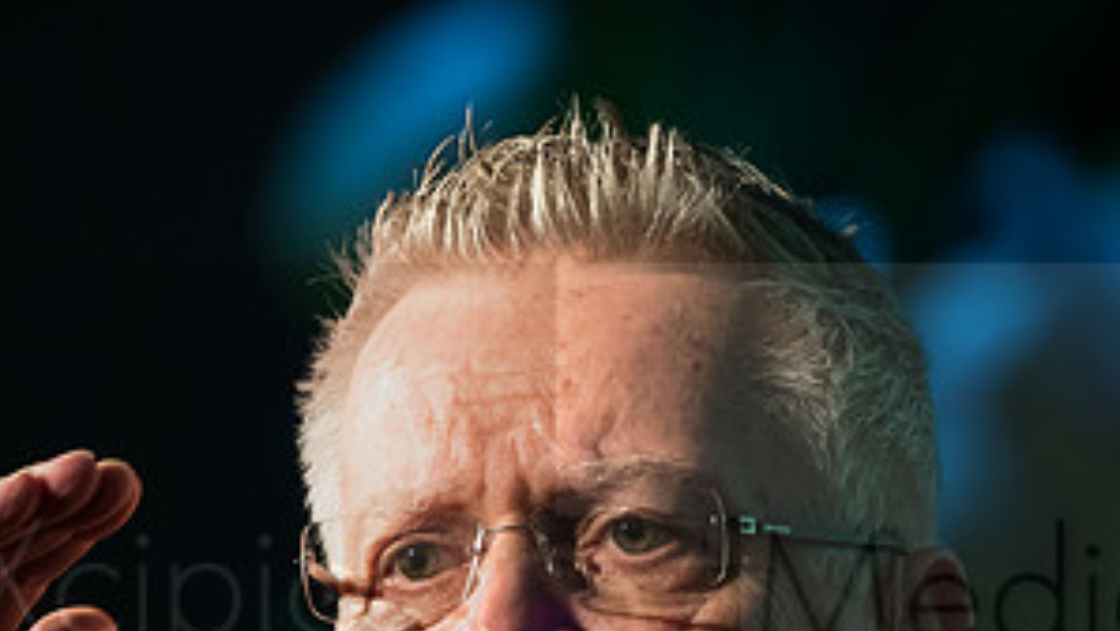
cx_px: 431
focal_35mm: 824
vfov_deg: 1.5
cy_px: 539
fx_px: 24484
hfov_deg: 2.6
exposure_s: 1/125
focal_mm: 361
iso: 4000
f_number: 5.6
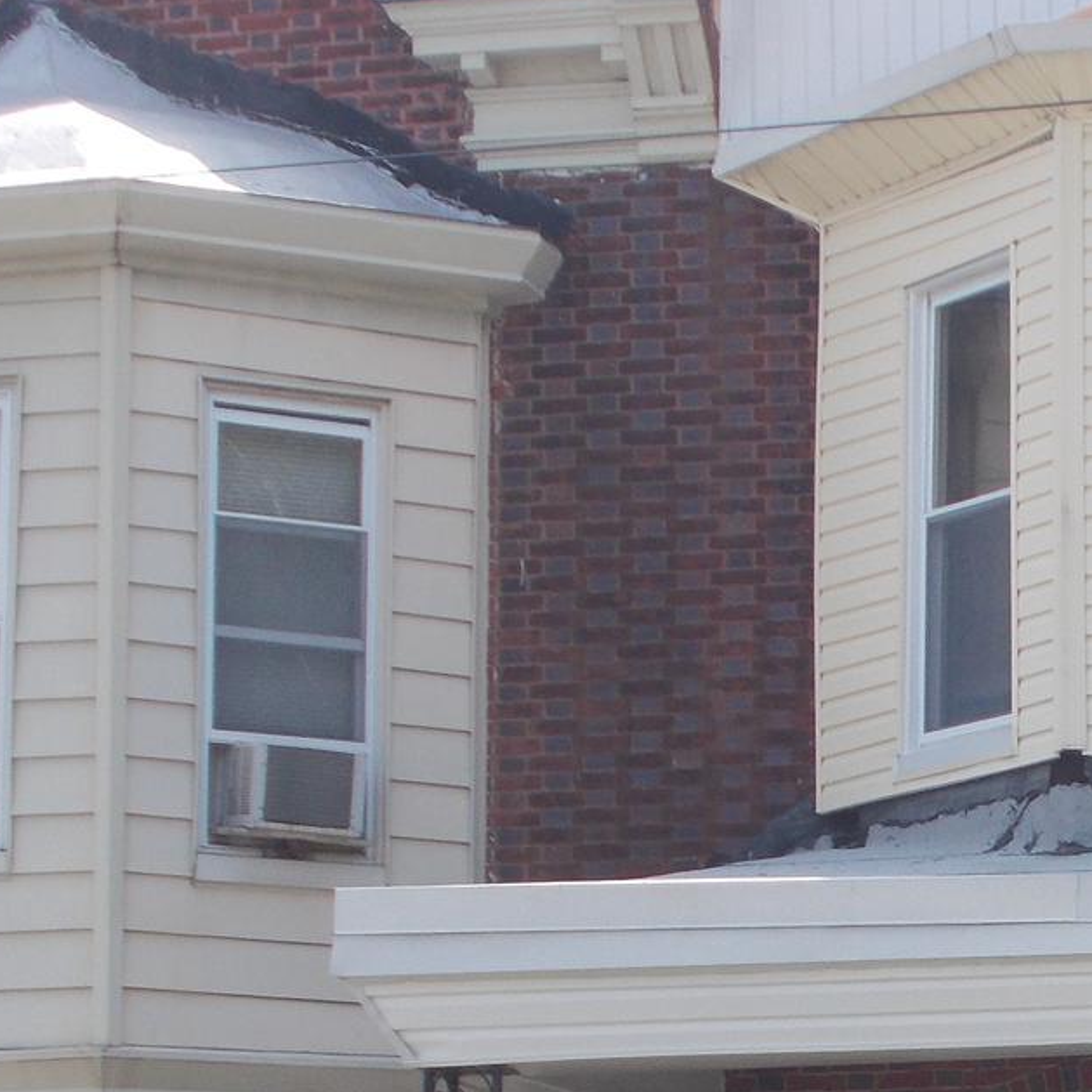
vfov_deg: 10.4
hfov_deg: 10.2
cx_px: 1448
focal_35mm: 167
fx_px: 5960
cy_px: 1069
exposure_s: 1/320
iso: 80
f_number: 4.9
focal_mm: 10.3
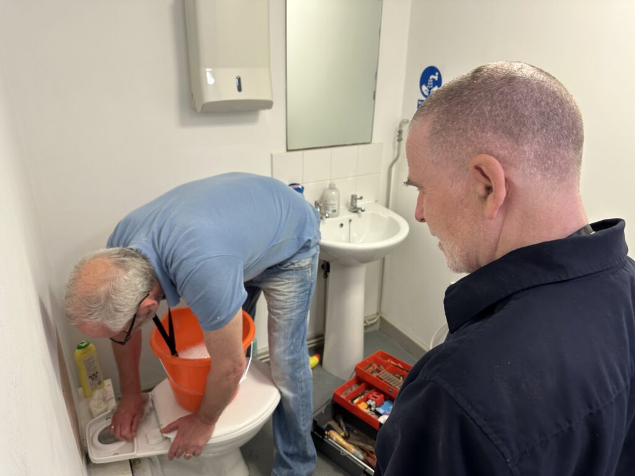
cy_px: 238
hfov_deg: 71.6
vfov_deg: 56.8
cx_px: 318
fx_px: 440
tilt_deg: -23.6
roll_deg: -1.0
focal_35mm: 24
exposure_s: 1/50
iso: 125
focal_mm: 6.86
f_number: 1.78
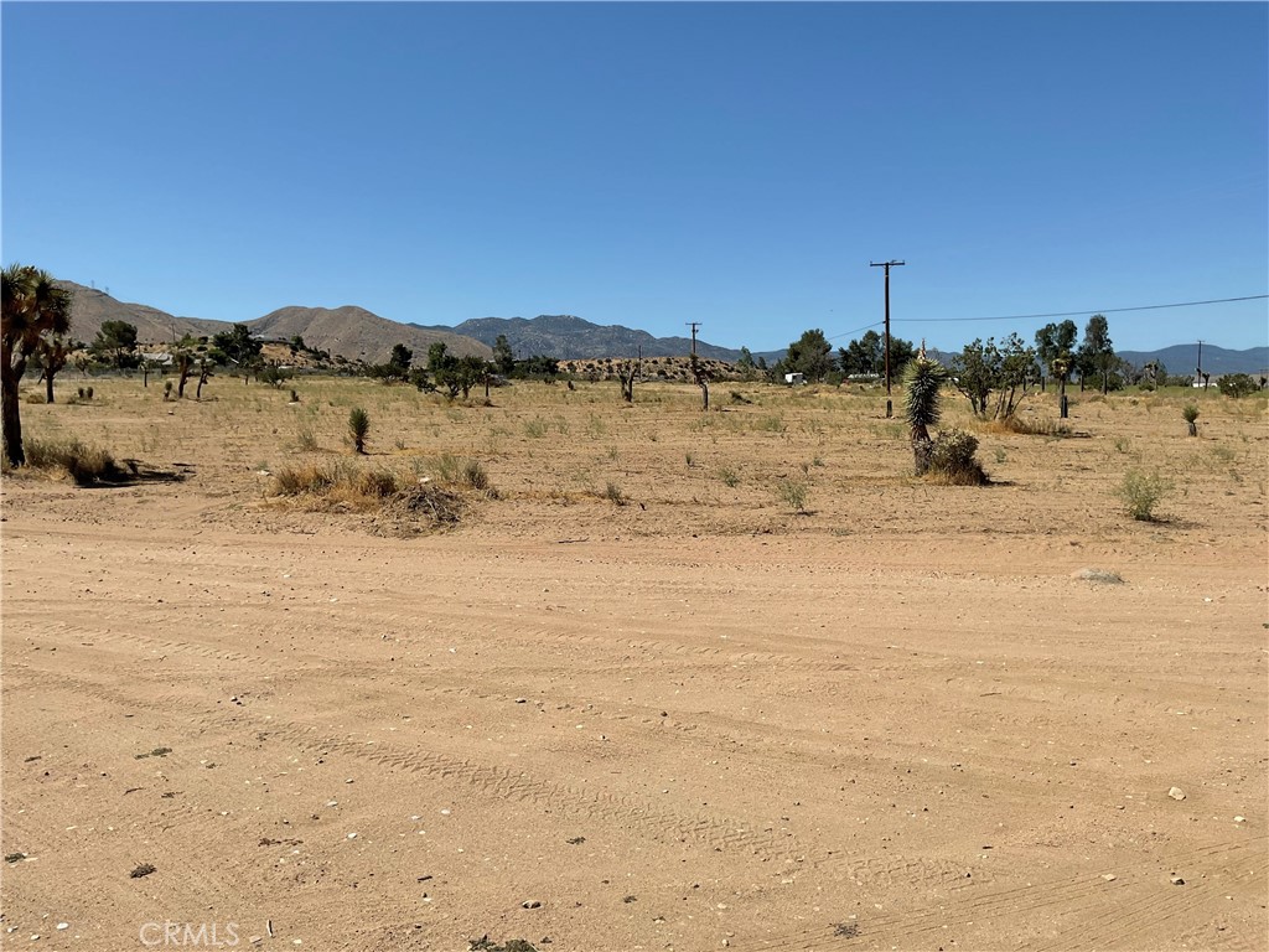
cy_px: 476
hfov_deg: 61.7
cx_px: 634
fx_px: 1063
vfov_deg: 48.2
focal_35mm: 29
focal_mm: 3
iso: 16
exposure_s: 1/3322
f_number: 1.8
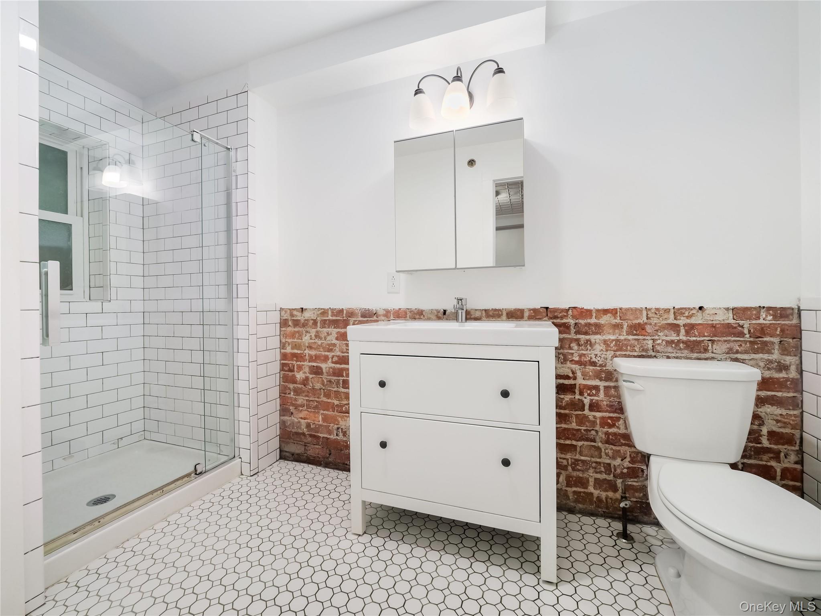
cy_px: 308
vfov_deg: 85.7
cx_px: 410
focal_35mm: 14
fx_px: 332
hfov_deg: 102.1
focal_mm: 7
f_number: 3.5
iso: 800
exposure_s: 1/80
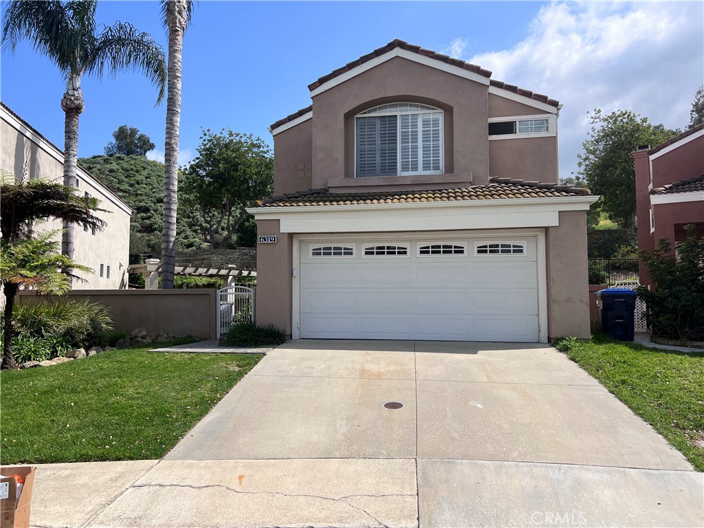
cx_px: 352
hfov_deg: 67.3
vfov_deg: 53.1
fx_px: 529
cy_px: 264
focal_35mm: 26
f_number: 1.5
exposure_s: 1/5076
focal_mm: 5.7
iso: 50
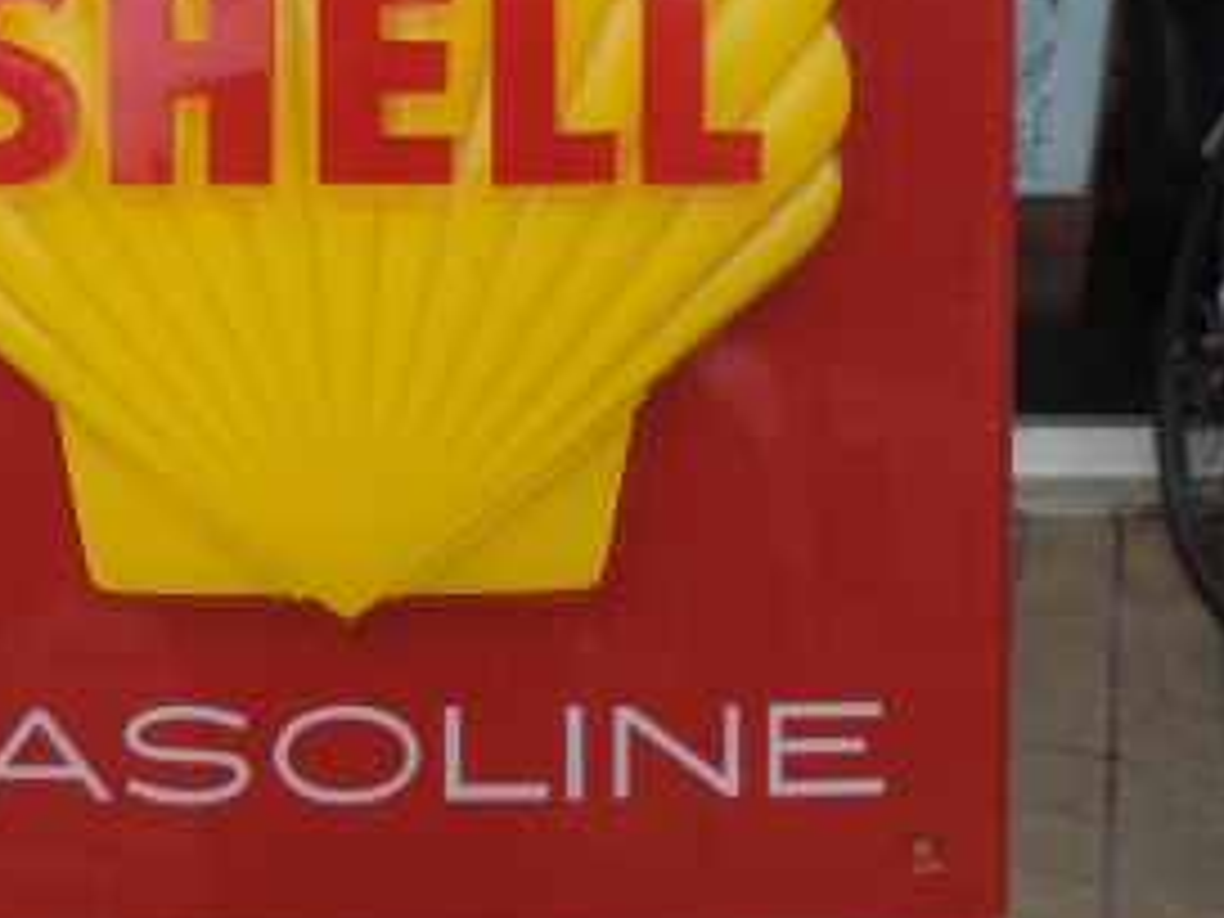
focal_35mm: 53
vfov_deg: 27.0
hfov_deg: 35.8
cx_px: 392
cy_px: 189
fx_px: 1874
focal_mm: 4.3
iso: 80
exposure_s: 1/500
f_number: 3
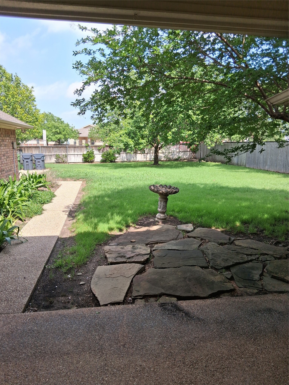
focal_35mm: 26
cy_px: 192
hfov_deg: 53.1
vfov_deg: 67.3
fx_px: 289
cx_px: 144
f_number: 1.8
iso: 25
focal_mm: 3.98
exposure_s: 1/333
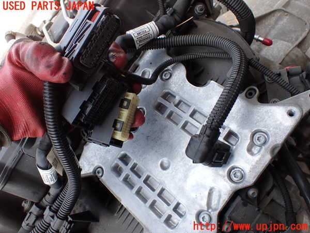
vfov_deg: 46.8
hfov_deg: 60.0
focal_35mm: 30
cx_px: 155
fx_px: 269
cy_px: 116
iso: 125
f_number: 3.2
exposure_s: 1/125
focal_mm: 5.4
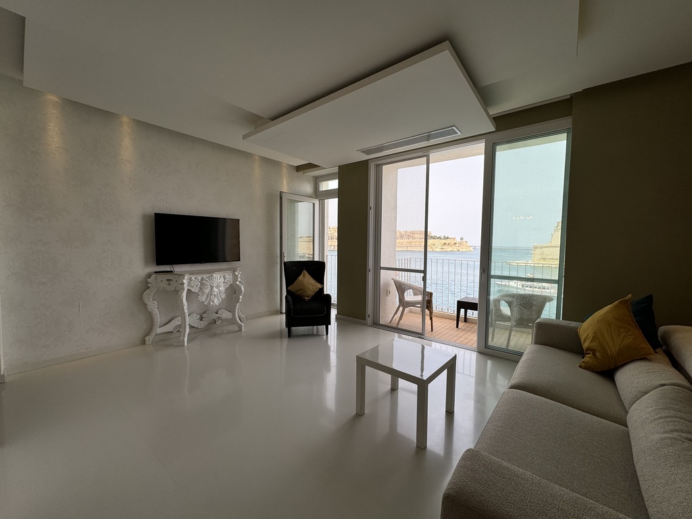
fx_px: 280
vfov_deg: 85.7
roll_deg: -1.6
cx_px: 346
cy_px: 260
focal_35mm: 14
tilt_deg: -3.3
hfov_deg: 102.1
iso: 40
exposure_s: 1/587
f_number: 2.2
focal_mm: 2.22
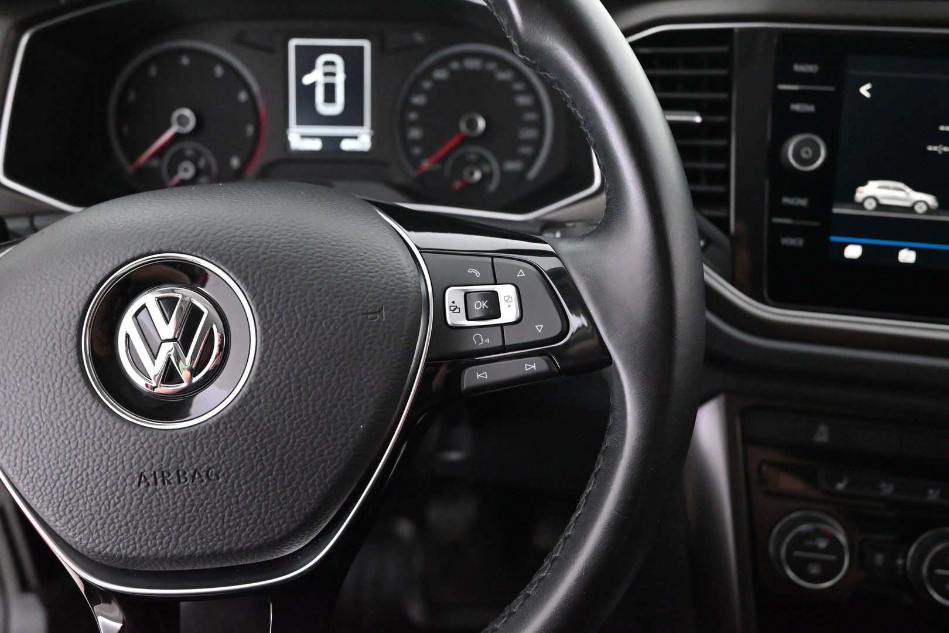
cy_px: 316
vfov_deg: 43.0
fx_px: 804
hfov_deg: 61.1
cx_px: 474
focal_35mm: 30
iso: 9000
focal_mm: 30.5
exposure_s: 1/60
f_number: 4.8
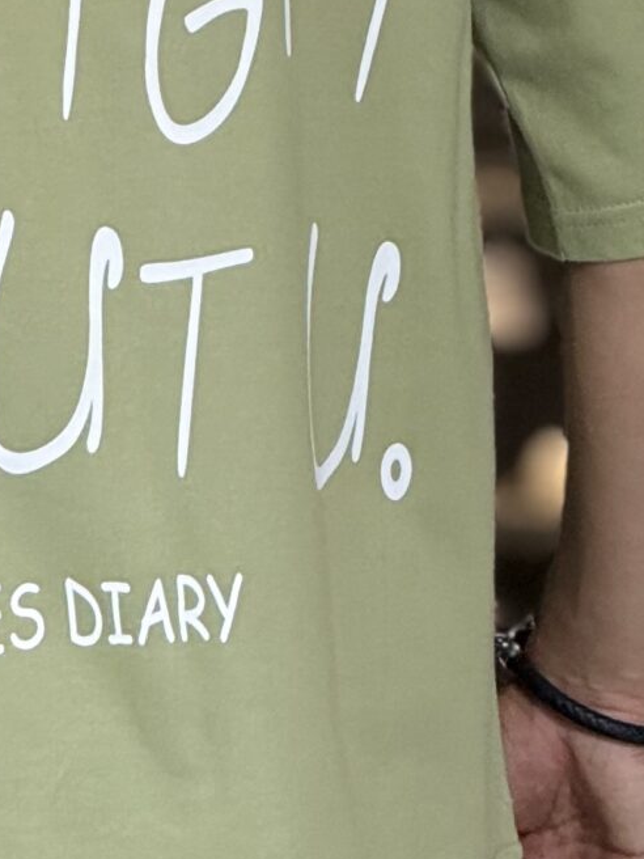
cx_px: 26
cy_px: 175
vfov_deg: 4.2
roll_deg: -2.2
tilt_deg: -5.7
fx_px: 11609
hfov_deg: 3.2
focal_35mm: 468
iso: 160
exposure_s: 1/100
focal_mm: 15.66
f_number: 2.8
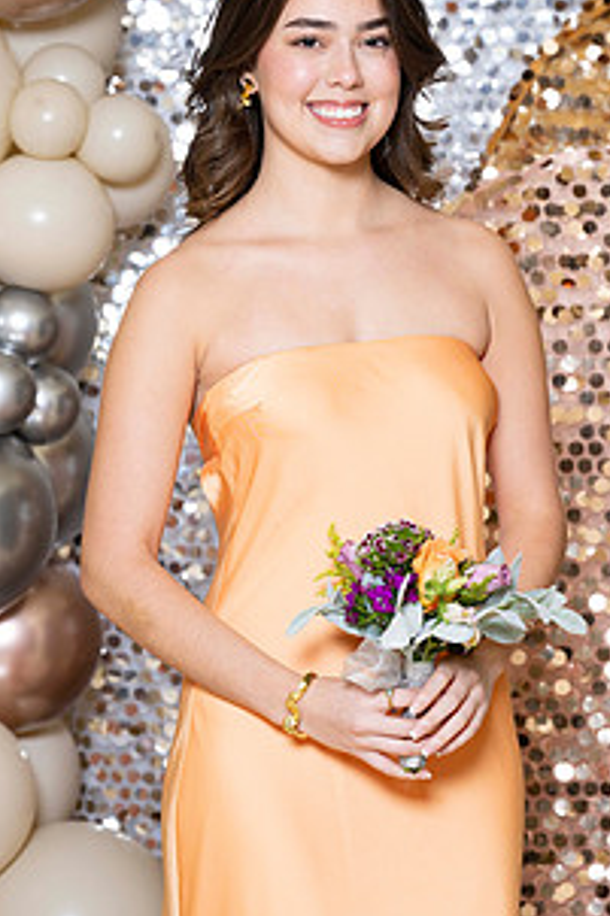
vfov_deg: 11.5
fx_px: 4554
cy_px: 346
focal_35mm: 179
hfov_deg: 7.7
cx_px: 300
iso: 250
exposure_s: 1/200
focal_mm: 120
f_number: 5.6
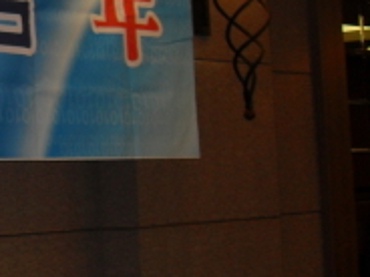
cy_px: 47
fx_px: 1240
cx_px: -187
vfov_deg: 12.7
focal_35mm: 116
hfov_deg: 15.6
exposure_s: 1/45
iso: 100
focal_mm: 6.3
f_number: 2.8
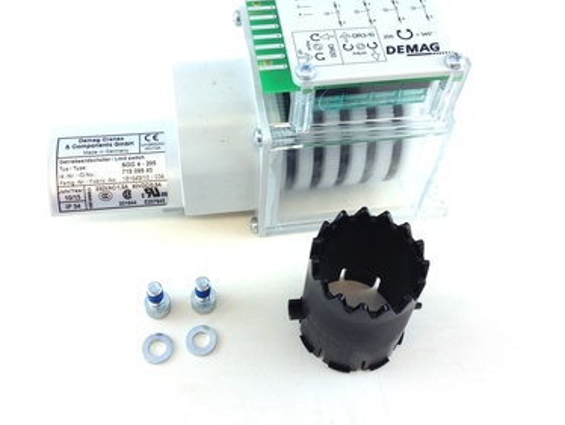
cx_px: 290
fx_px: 702
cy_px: 176
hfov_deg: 43.8
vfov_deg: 33.6
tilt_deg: -54.0
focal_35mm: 43
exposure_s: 1/50
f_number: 2.4
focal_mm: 4.28
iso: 50
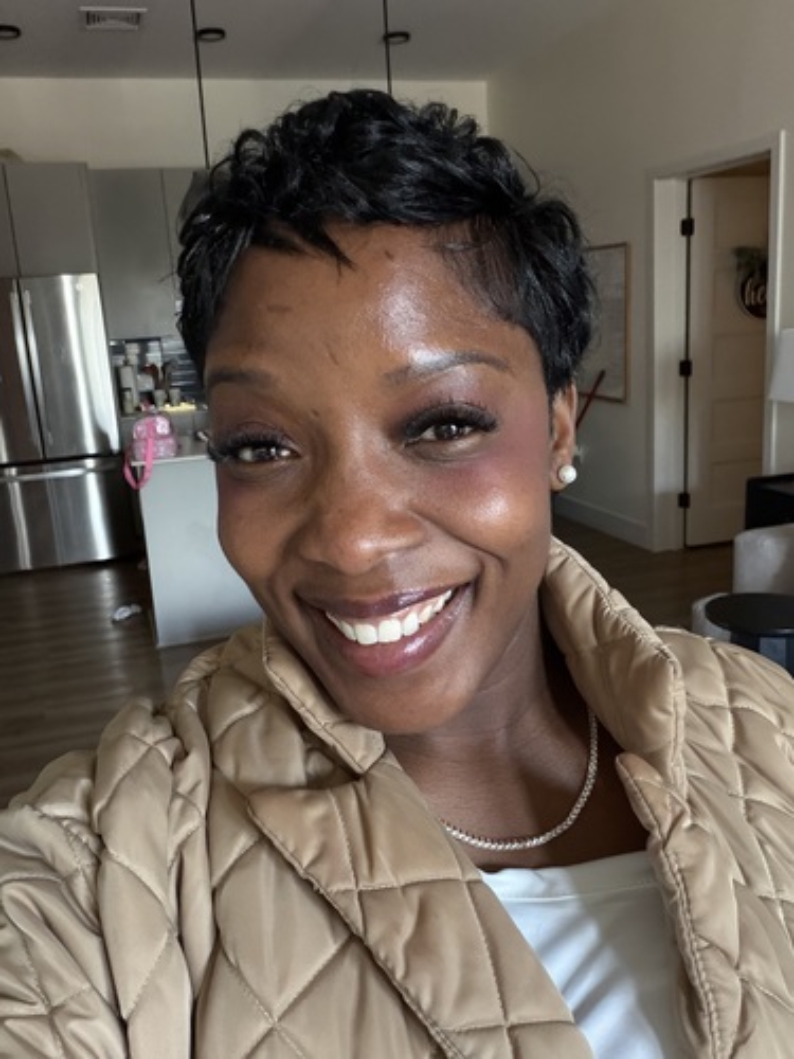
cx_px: 397
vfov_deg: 60.0
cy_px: 530
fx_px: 917
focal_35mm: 30
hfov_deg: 46.8
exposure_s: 1/30
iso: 640
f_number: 1.9
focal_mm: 2.71
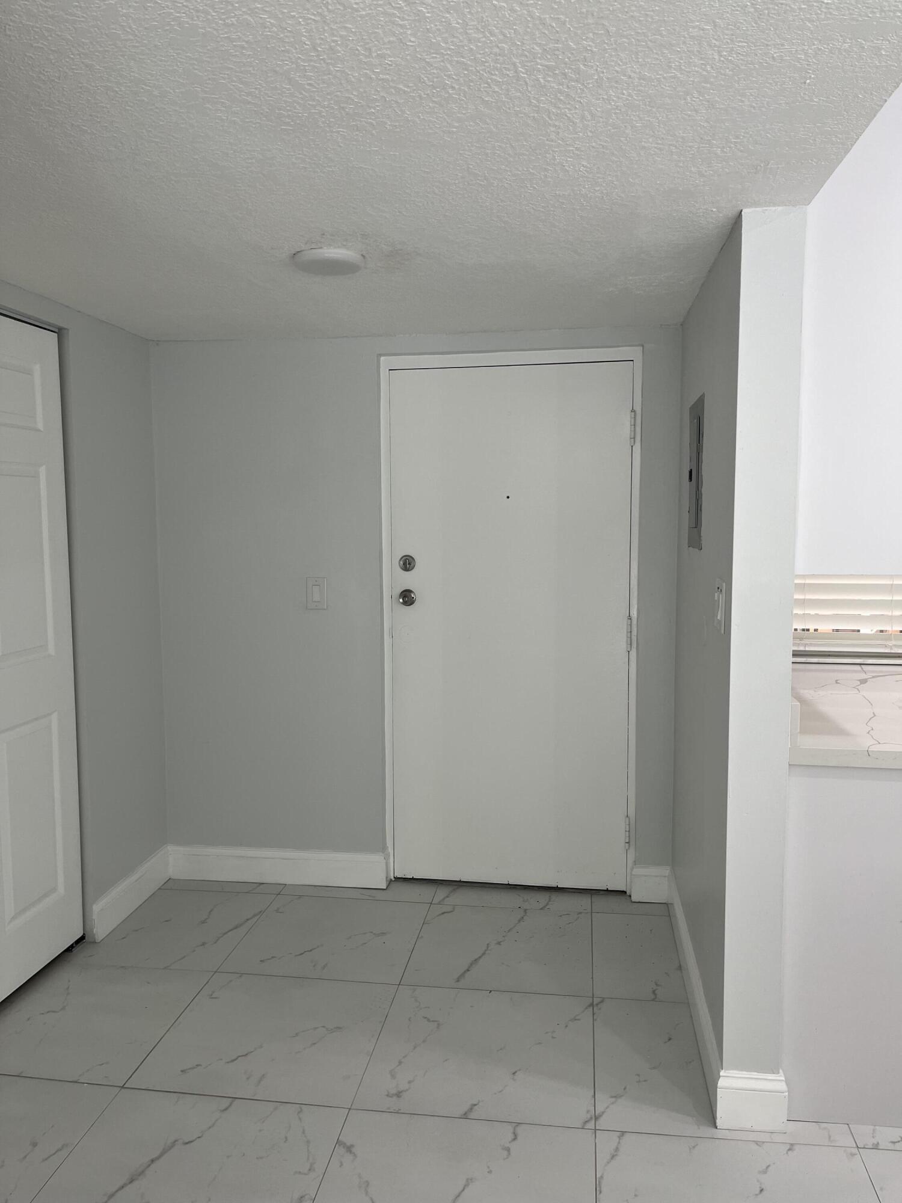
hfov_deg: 53.1
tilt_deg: -5.6
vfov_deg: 67.3
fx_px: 903
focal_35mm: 26
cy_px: 602
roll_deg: +0.5
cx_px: 451
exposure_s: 1/120
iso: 40
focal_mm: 5.1
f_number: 1.6
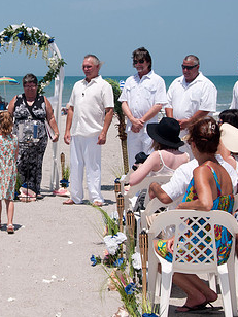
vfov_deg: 16.4
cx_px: 21
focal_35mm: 120
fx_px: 1100
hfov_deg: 12.3
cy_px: 119
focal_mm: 42
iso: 100
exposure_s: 1/250
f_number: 13
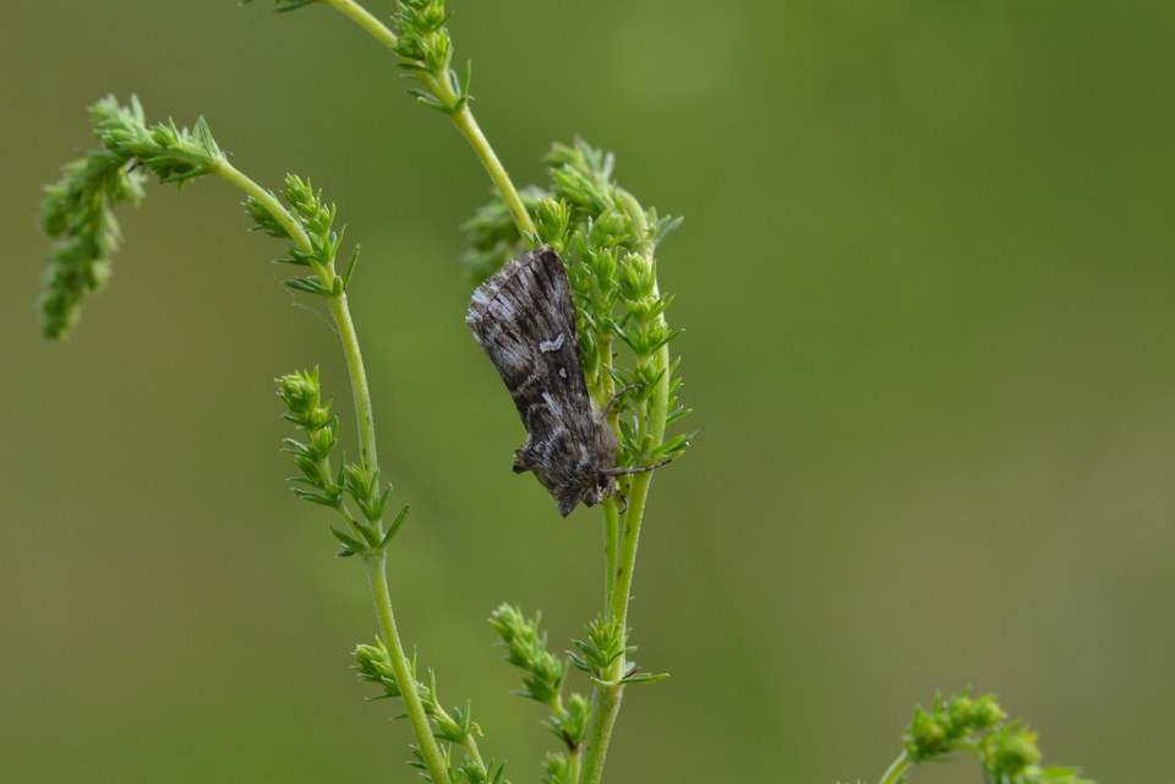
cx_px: 588
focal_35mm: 278
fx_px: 9057
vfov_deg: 5.0
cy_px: 392
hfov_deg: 7.4
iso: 360
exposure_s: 1/250
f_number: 8
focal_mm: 185
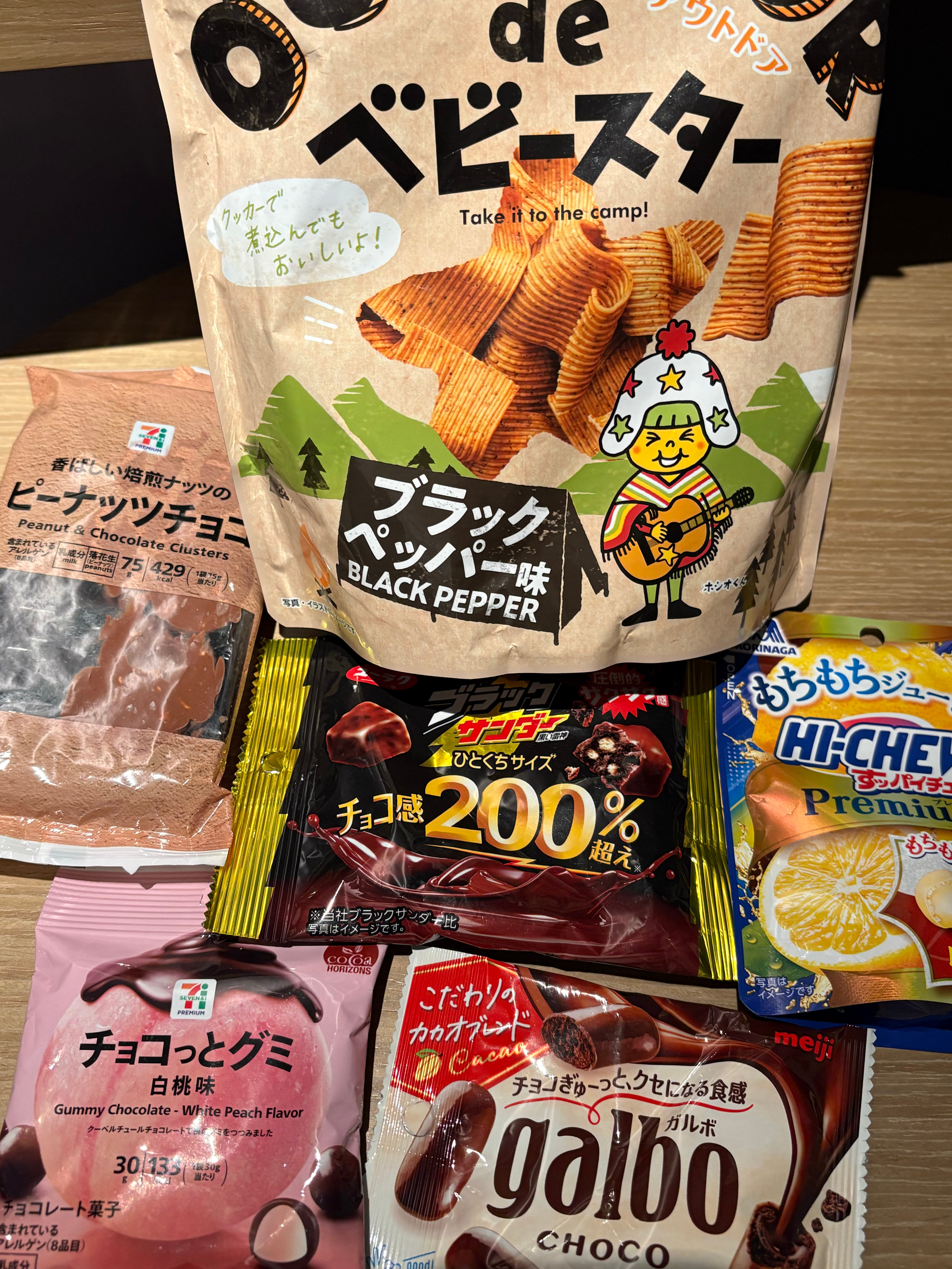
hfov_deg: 42.9
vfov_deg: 55.3
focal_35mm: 33
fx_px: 1210
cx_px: 474
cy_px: 598
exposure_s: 1/50
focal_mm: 5.96
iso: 160
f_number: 1.6
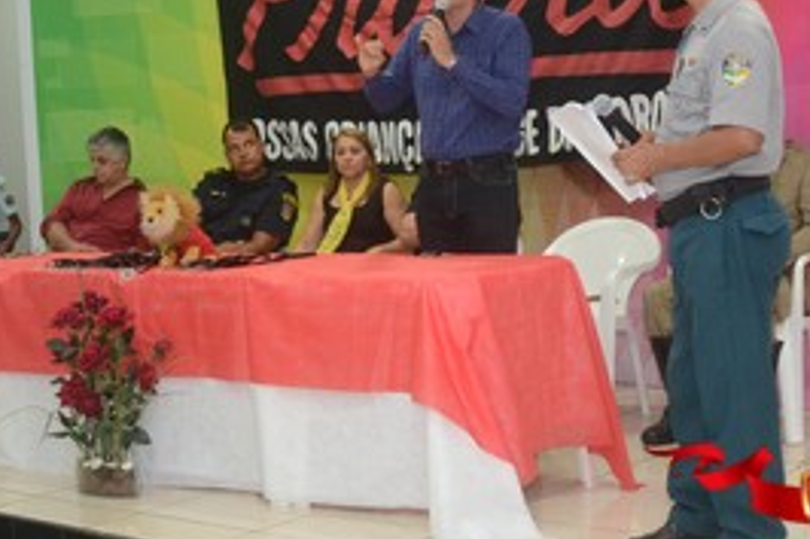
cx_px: 375
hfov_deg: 28.5
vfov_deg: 19.1
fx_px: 1596
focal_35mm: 71
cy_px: 180
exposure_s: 1/80
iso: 1600
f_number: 4
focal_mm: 28
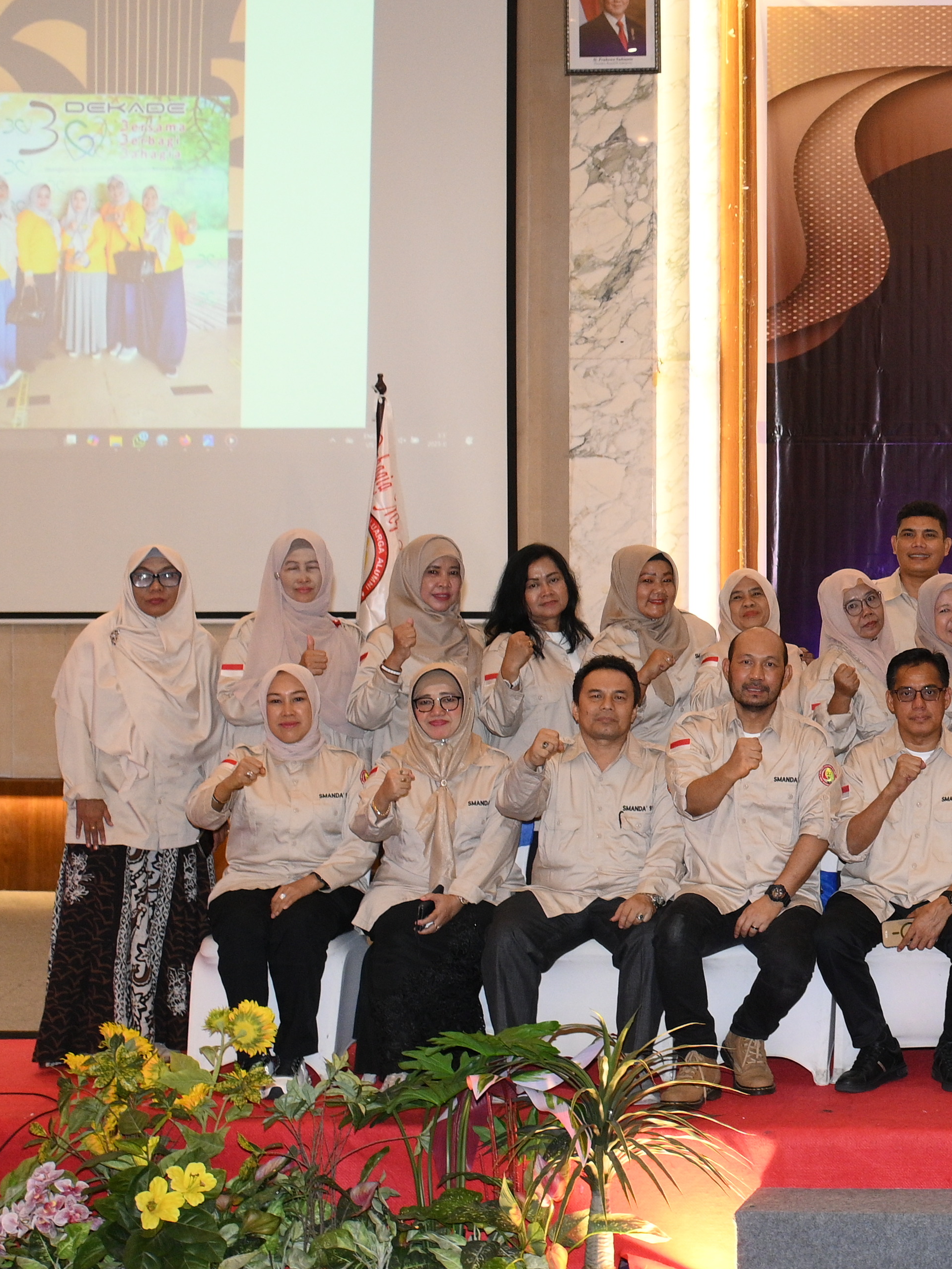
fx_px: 2897
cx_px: 1279
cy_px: 513
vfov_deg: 24.7
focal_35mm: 79
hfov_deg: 17.4
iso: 1600
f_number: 4.5
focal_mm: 35
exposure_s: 1/100
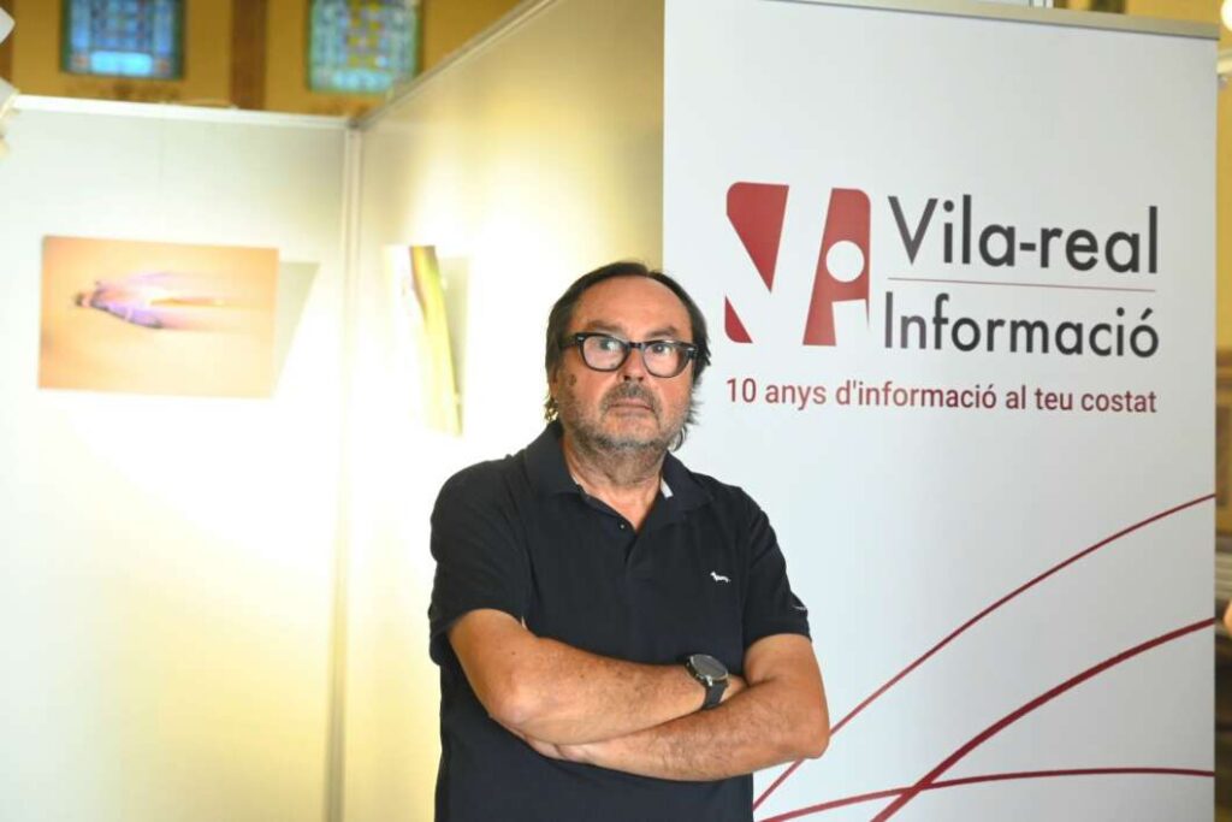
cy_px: 411
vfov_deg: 23.4
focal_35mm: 58
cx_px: 616
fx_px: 1985
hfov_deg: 34.5
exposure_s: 1/833
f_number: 4
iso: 6400
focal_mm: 58
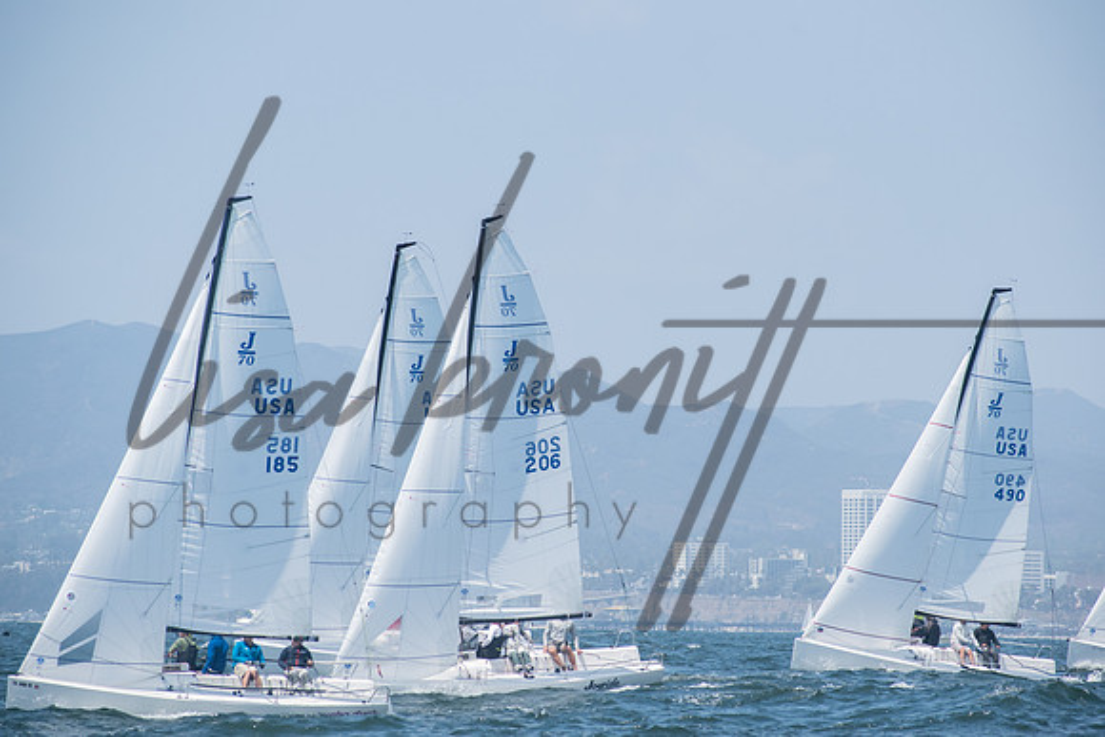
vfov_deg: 5.8
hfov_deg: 8.7
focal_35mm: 237
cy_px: 368
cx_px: 558
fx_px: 7270
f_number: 8
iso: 400
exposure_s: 1/1250
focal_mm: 155
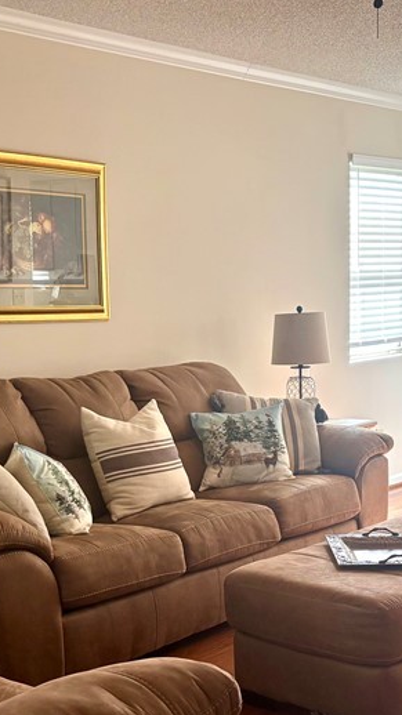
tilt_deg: -9.9
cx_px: 222
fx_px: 1062
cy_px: 478
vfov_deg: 36.8
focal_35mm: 56
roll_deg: +1.5
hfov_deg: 21.4
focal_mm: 5.96
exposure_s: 1/120
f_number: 1.6
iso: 80
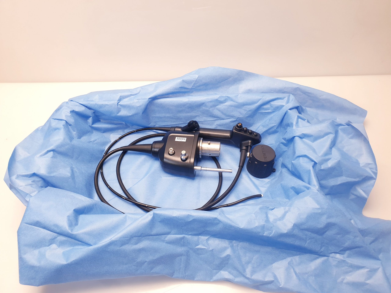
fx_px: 294
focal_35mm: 26
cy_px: 146
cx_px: 196
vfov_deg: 53.1
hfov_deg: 67.3
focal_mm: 4.3
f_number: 2.4
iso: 100
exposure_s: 1/50
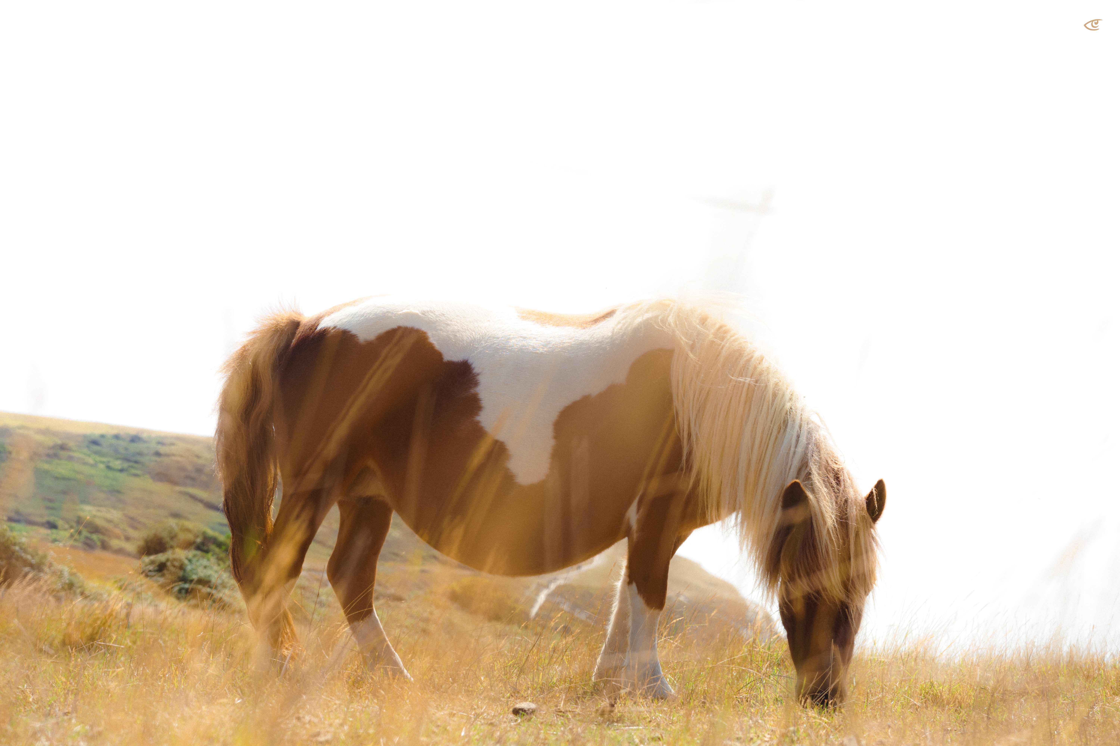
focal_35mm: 90
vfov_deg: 15.2
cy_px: 373
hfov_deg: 22.6
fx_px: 2800
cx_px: 560
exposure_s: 1/400
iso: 160
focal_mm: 90
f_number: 8
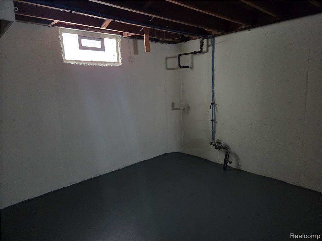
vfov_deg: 58.9
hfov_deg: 73.9
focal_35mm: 23
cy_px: 120
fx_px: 214
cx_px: 161
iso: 2000
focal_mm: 5.4
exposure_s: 1/60
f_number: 1.8
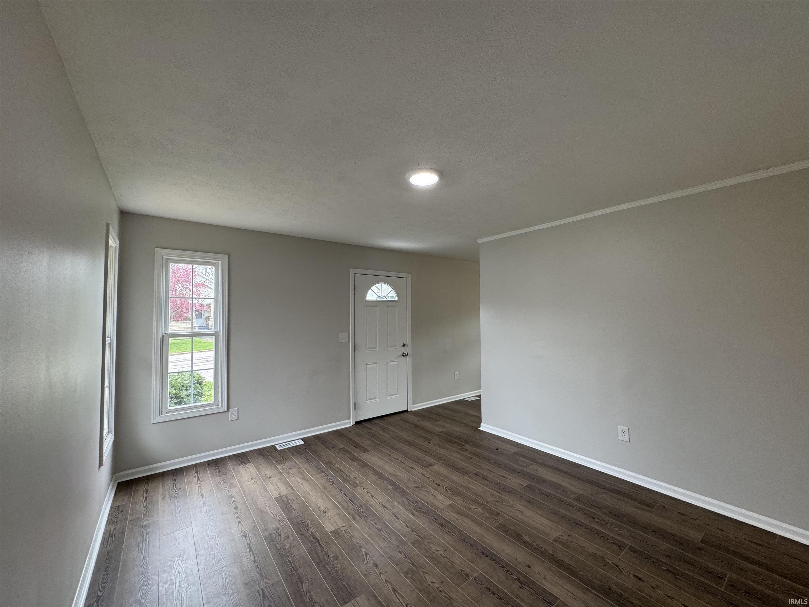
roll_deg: +0.9
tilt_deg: +1.8
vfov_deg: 85.7
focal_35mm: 14
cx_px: 404
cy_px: 304
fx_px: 327
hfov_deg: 102.1
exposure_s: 1/120
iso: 160
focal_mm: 2.22
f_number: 2.2
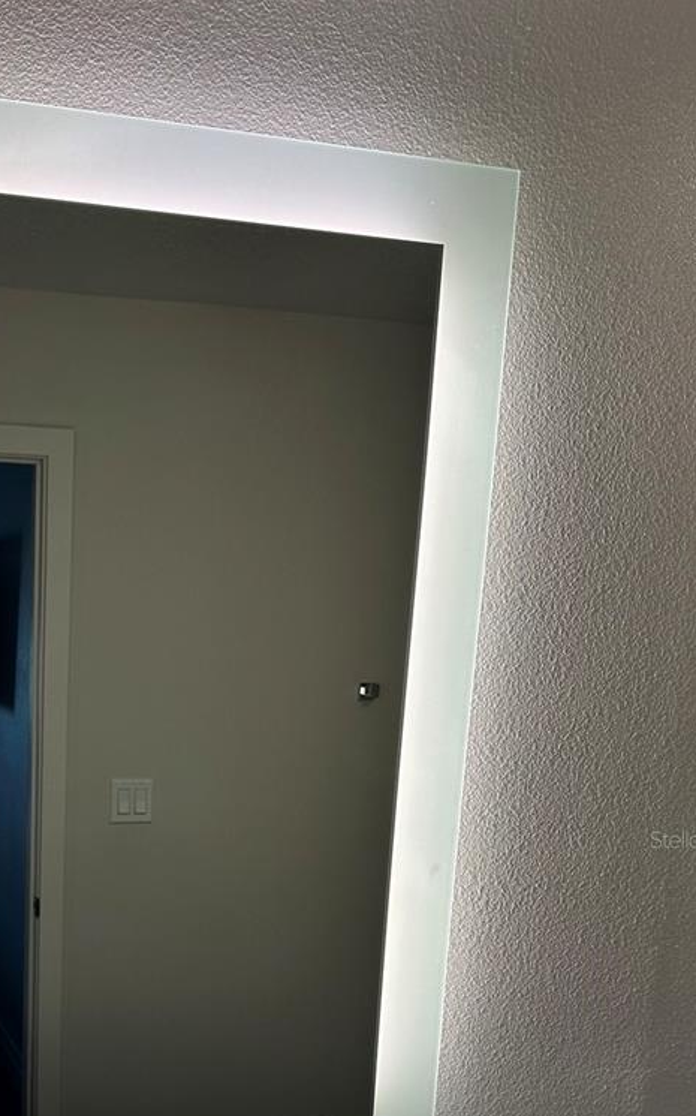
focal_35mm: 41
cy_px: 839
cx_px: 82
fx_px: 1246
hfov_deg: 30.0
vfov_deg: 46.5
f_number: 1.78
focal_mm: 6.86
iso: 80
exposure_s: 1/352
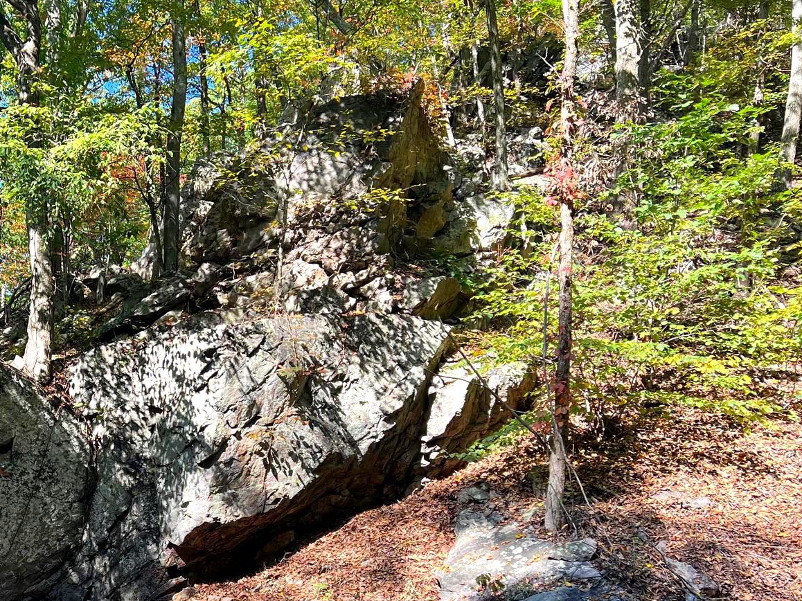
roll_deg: -7.9
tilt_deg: +9.8
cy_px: 429
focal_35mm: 46
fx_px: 1066
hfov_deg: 39.0
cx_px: 117
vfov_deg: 31.1
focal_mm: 5.7
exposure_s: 1/558
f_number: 1.5
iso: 50
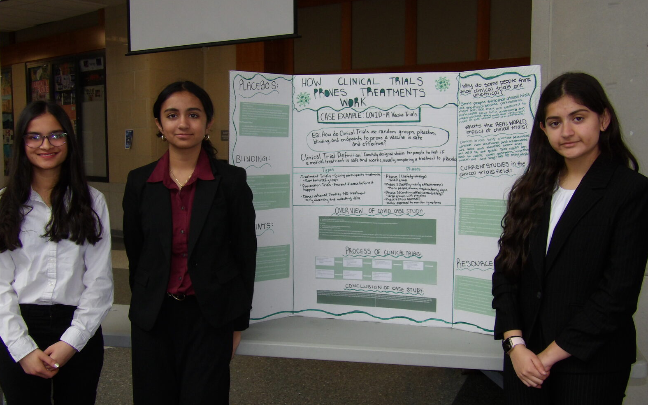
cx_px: 320
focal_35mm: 42
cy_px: 219
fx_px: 742
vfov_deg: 30.5
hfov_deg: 47.2
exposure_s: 1/33
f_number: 3.7
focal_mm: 7
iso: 200
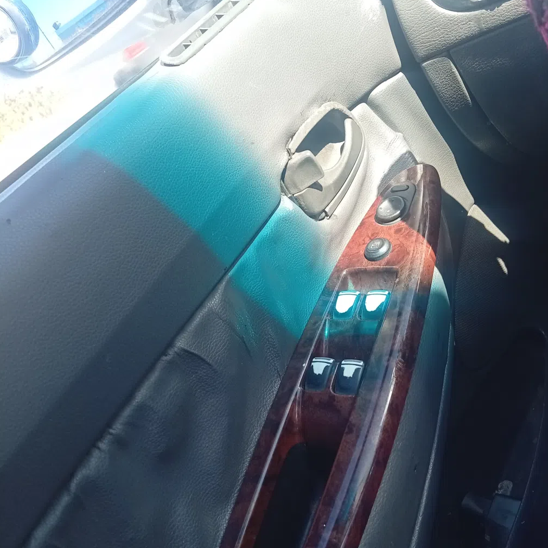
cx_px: 274
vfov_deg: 52.5
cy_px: 275
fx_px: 555
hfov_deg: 52.5
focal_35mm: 31
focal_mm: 4.15
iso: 50
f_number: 1.8
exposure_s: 1/132
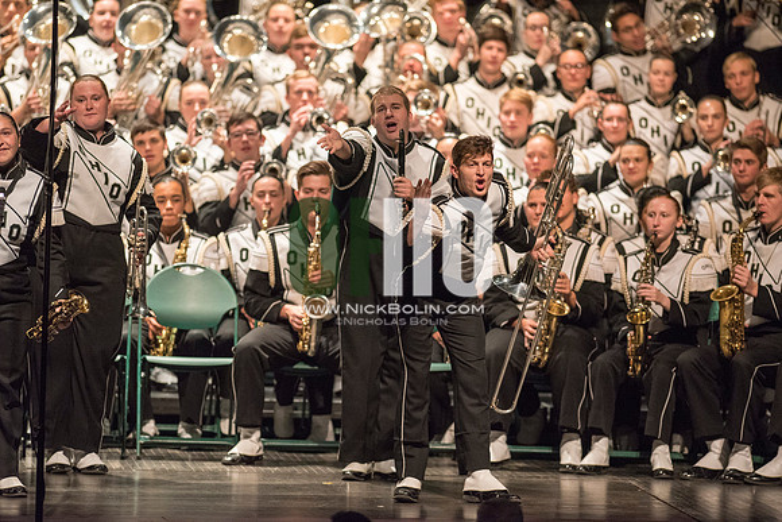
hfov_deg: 6.9
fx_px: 6518
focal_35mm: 300
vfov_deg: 4.6
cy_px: 261
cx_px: 391
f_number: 2.8
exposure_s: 1/500
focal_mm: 300
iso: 4000
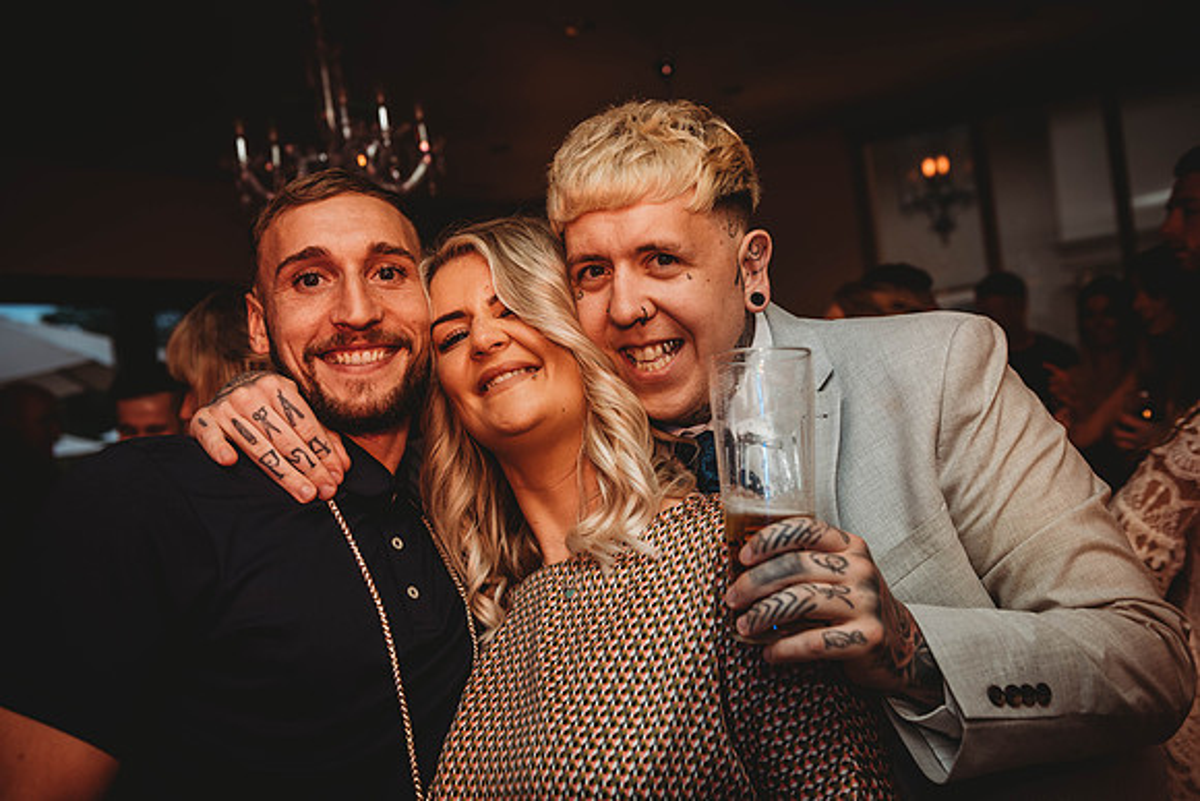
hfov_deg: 50.7
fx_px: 1267
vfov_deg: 35.1
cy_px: 400
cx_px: 600
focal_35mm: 38
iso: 400
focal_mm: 38
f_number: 4
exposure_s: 1/80
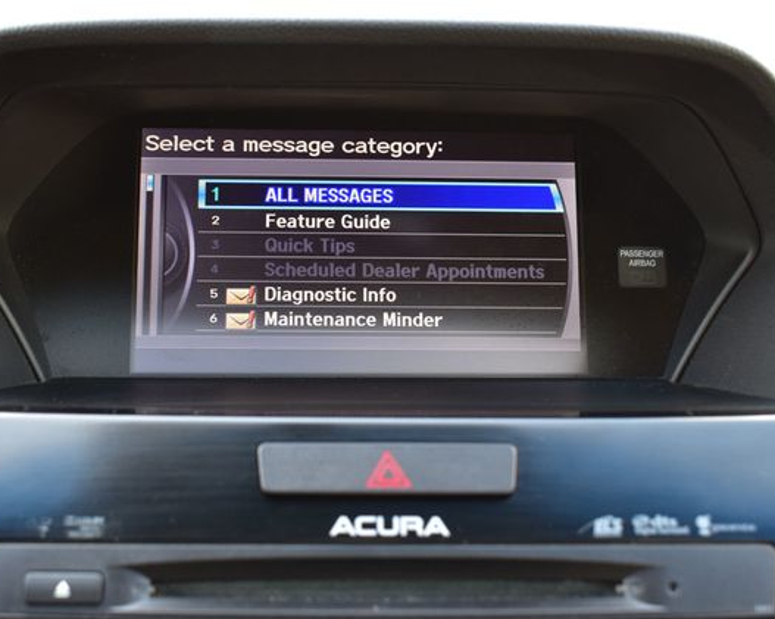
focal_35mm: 50
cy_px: 312
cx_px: 354
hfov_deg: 37.6
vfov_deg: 30.5
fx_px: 1136
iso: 400
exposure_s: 1/20
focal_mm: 29
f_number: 6.3
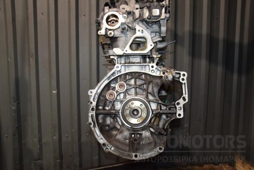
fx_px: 222
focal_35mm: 32
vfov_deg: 41.7
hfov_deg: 59.5
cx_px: 127
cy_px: 85
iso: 800
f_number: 5
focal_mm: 21
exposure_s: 1/60
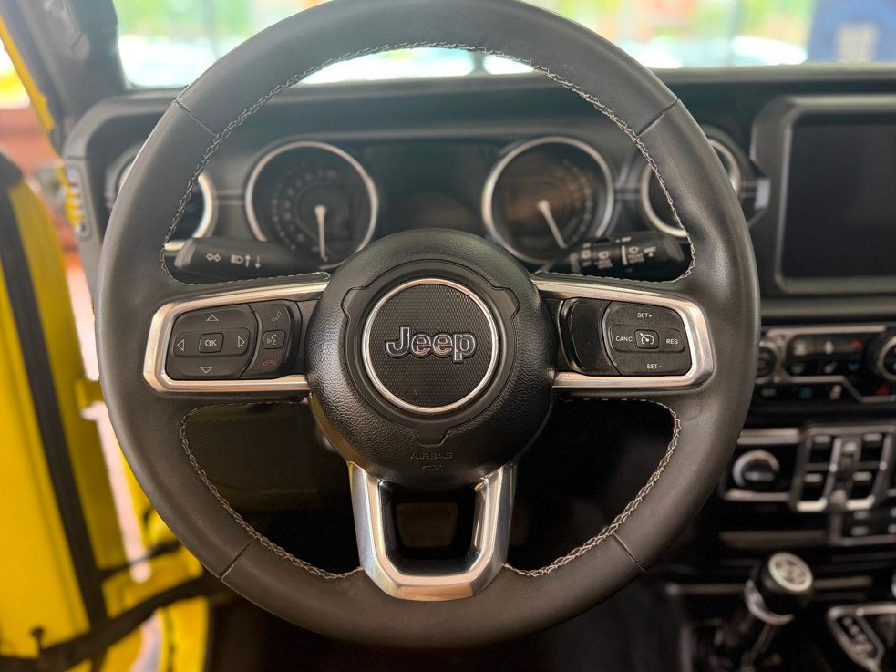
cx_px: 457
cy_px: 336
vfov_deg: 54.9
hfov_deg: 69.4
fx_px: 647
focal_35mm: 25
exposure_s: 1/120
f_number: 1.78
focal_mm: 6.76
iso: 320
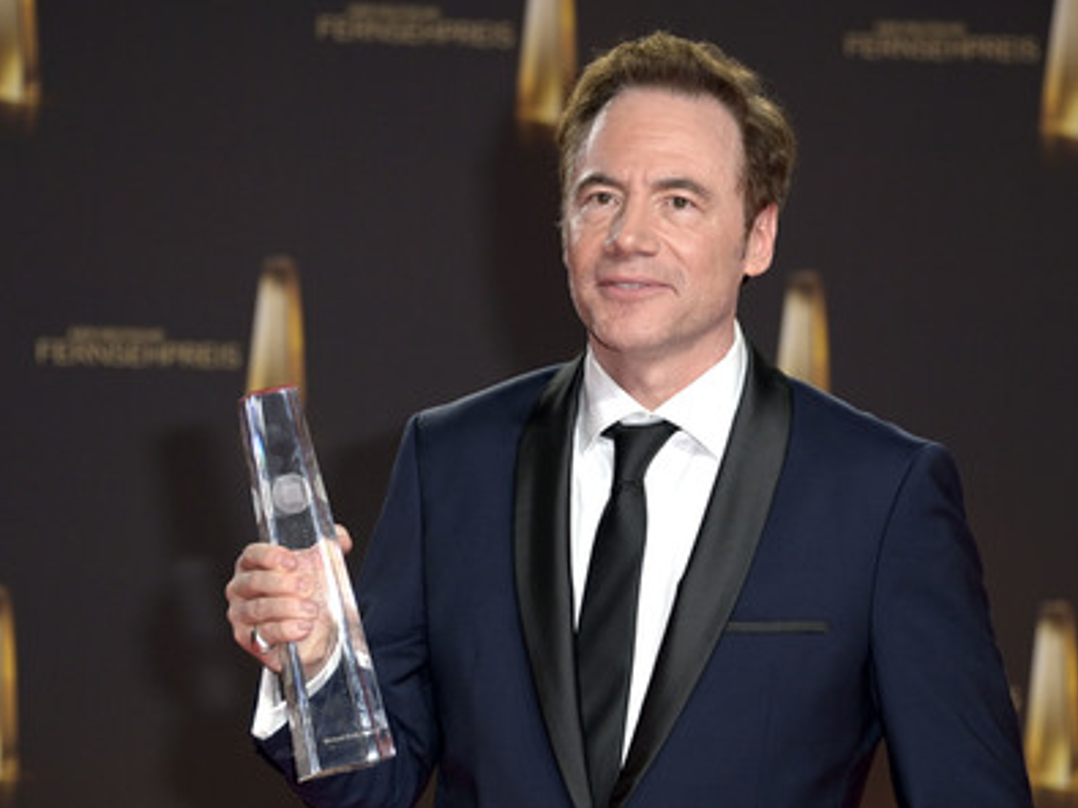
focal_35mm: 148
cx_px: 566
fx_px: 4608
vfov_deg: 10.0
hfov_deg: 13.3
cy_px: 404
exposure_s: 1/250
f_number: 5.6
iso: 1250
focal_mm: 135
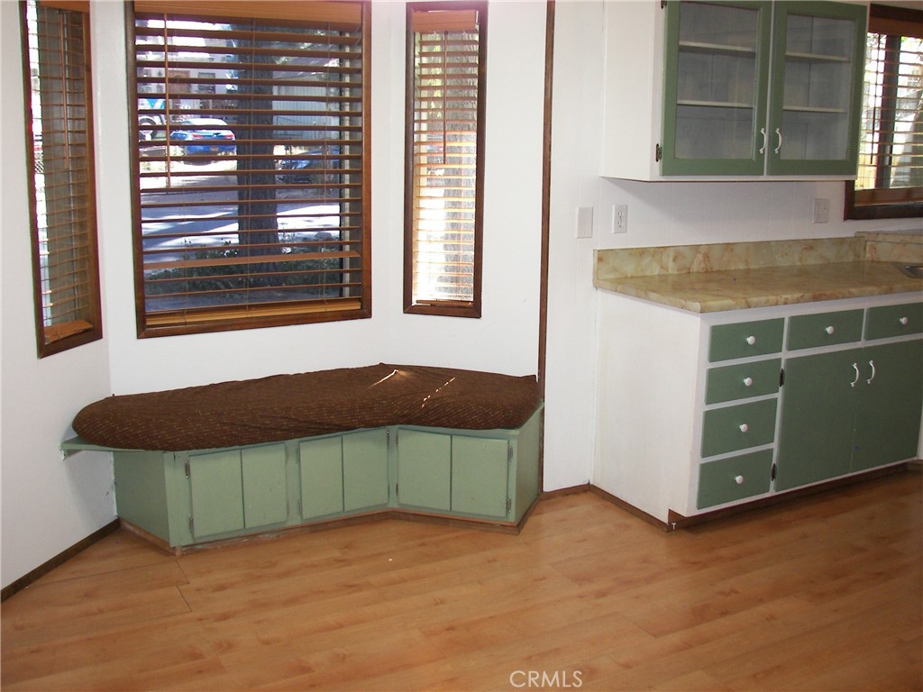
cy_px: 346
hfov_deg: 51.4
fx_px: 960
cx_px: 462
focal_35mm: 36
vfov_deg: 39.7
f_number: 2.8
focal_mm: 6
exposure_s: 1/30
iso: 100
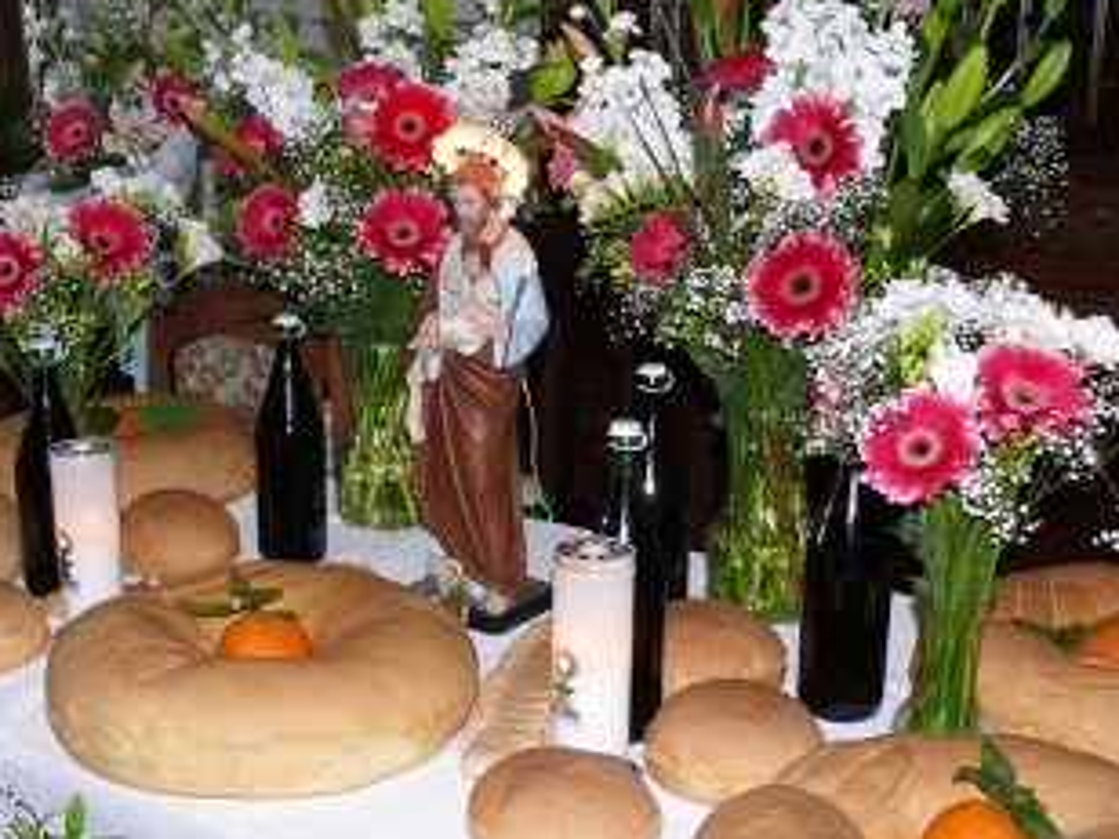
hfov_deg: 35.3
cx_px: 391
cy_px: 472
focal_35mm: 54
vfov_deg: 27.0
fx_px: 1746
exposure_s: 1/30
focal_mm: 7.4
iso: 100
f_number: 2.8
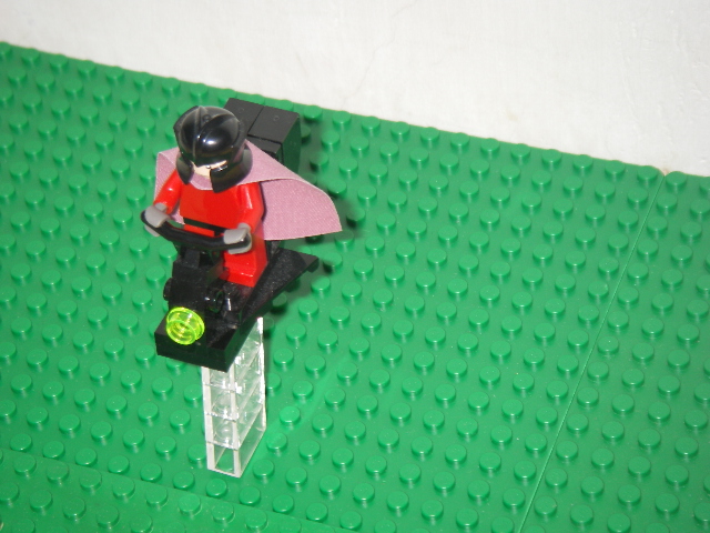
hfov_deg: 17.3
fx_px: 2338
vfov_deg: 13.0
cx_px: 355
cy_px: 266
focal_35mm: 114
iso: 80
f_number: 4
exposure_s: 1/100
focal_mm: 18.9
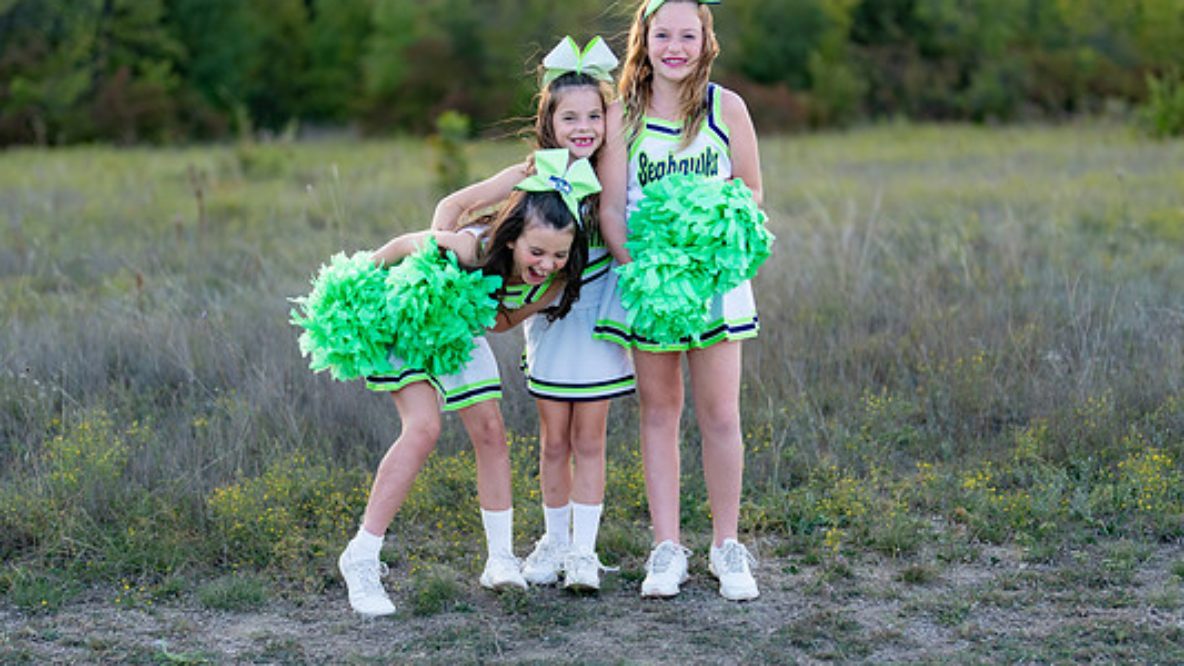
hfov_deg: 27.5
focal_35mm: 77
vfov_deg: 15.7
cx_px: 598
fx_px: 2418
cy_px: 345
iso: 100
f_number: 1.2
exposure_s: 1/640
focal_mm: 50
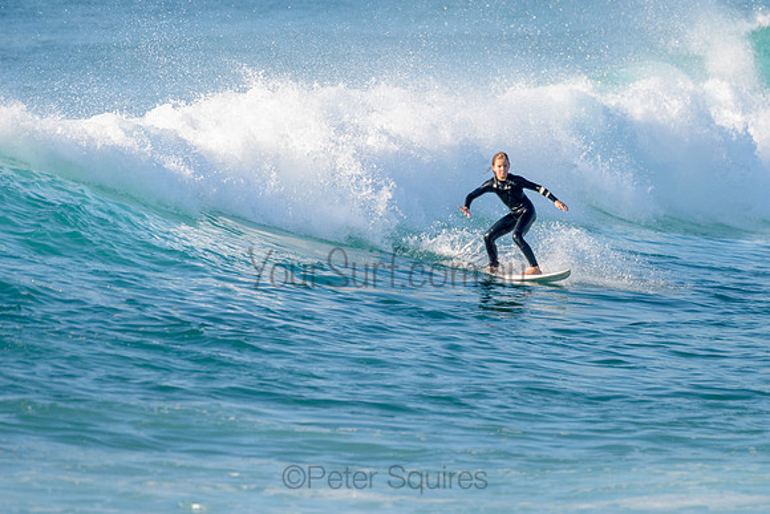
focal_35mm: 612
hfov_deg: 3.4
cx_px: 471
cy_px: 237
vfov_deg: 2.2
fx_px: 13098
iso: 640
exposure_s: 1/2000
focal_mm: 500
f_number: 5.6
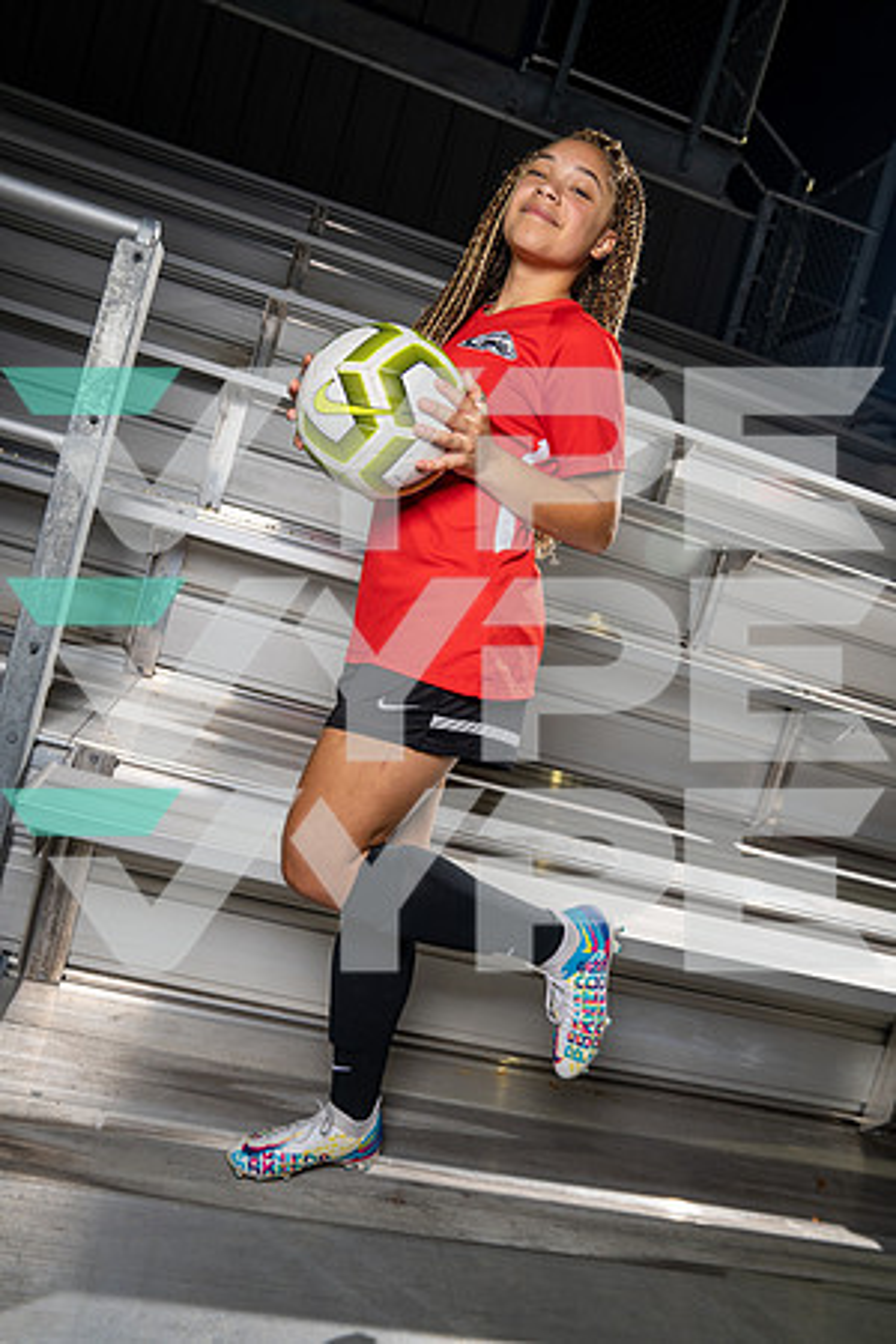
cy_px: 672
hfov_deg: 49.6
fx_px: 971
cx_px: 448
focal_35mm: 26
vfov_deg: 69.4
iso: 400
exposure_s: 1/250
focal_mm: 26
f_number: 5.6
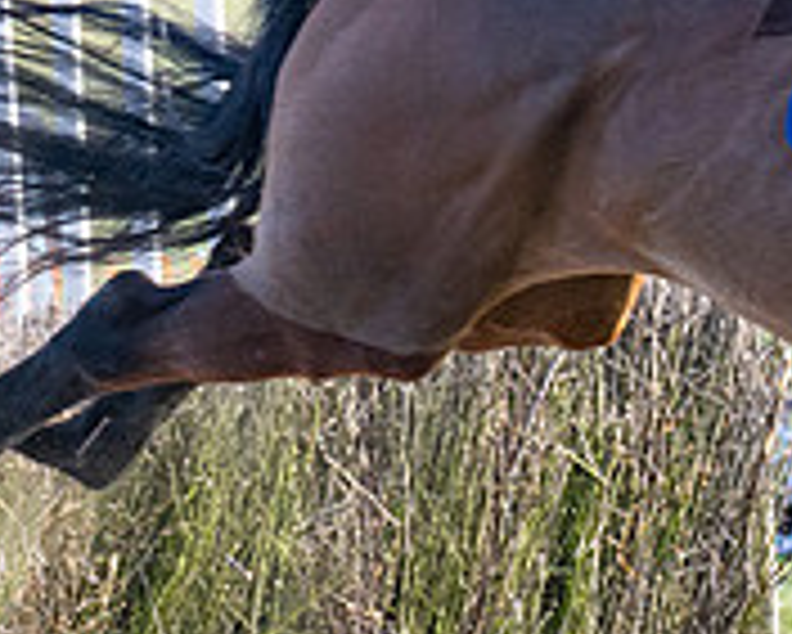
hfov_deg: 4.5
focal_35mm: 430
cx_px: 936
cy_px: 242
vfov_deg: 3.6
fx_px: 10085
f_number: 4
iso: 160
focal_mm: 70
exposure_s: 1/1000
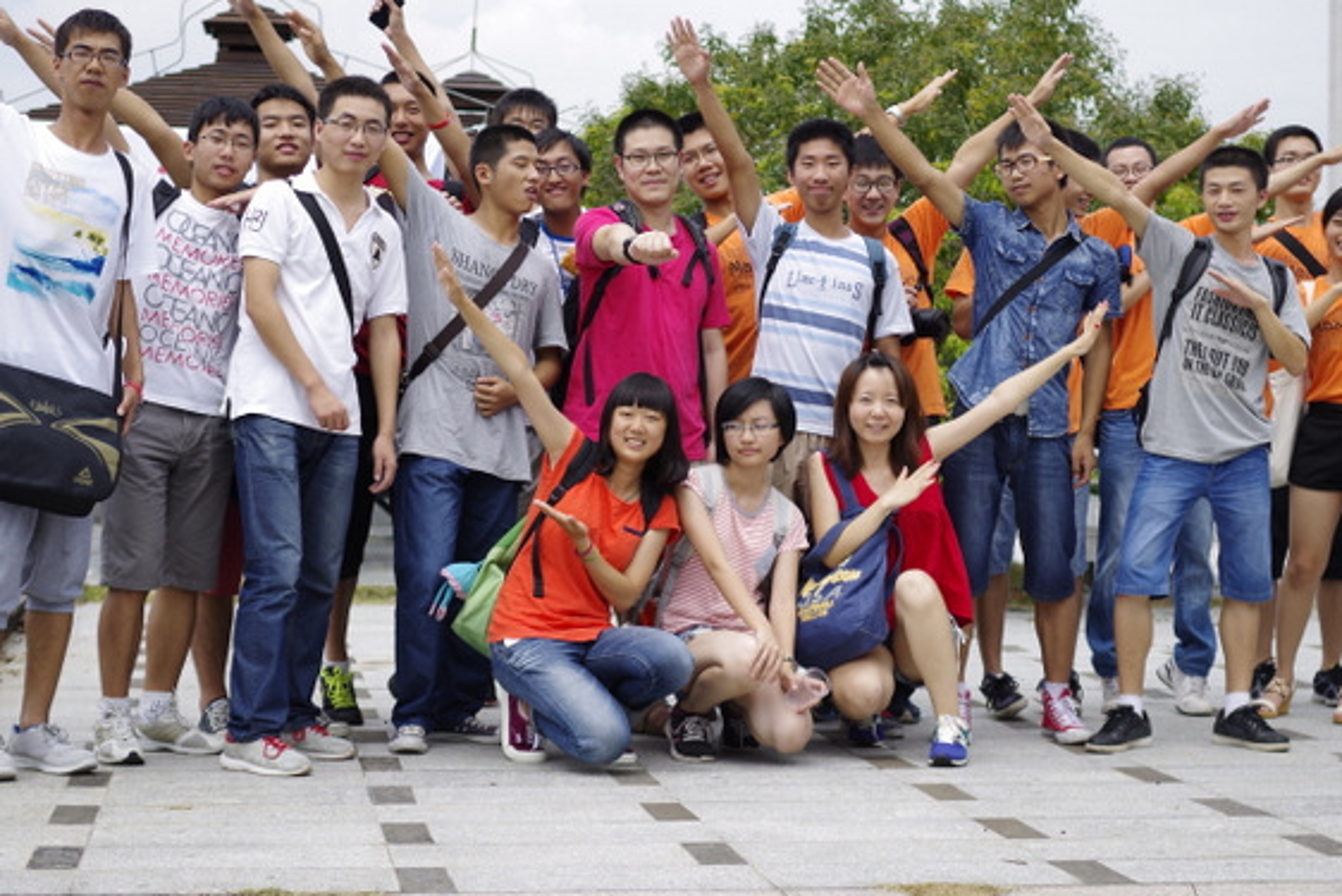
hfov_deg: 27.3
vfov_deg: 18.4
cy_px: 320
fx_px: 2759
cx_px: 688
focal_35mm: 74
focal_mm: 35
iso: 100
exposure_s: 1/1600
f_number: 2.4
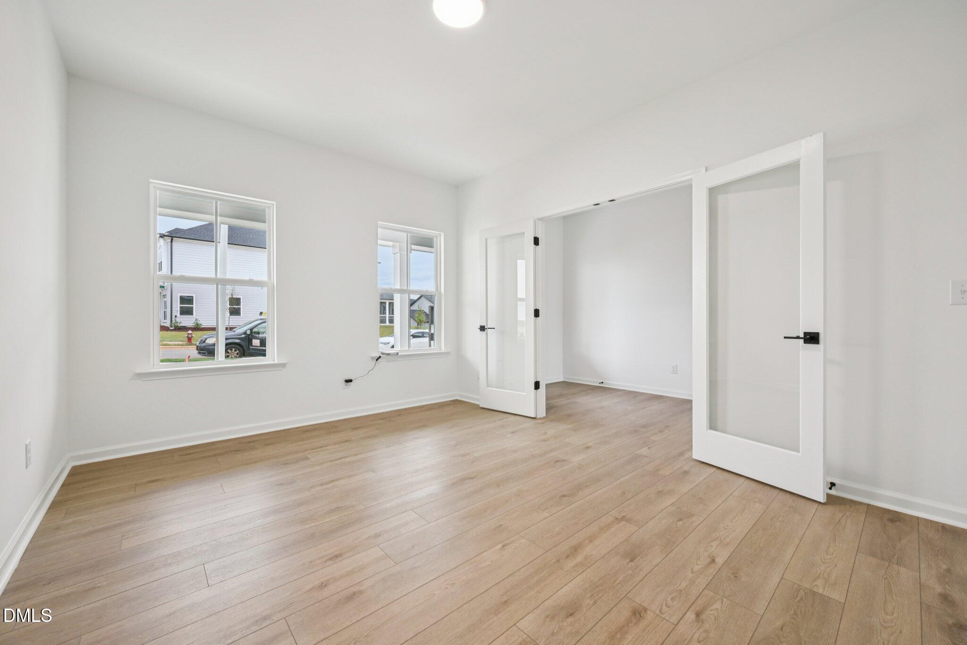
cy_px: 322
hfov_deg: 104.3
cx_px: 484
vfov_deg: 81.2
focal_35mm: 14
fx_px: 376
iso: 110
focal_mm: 14
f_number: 8
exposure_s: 1/15
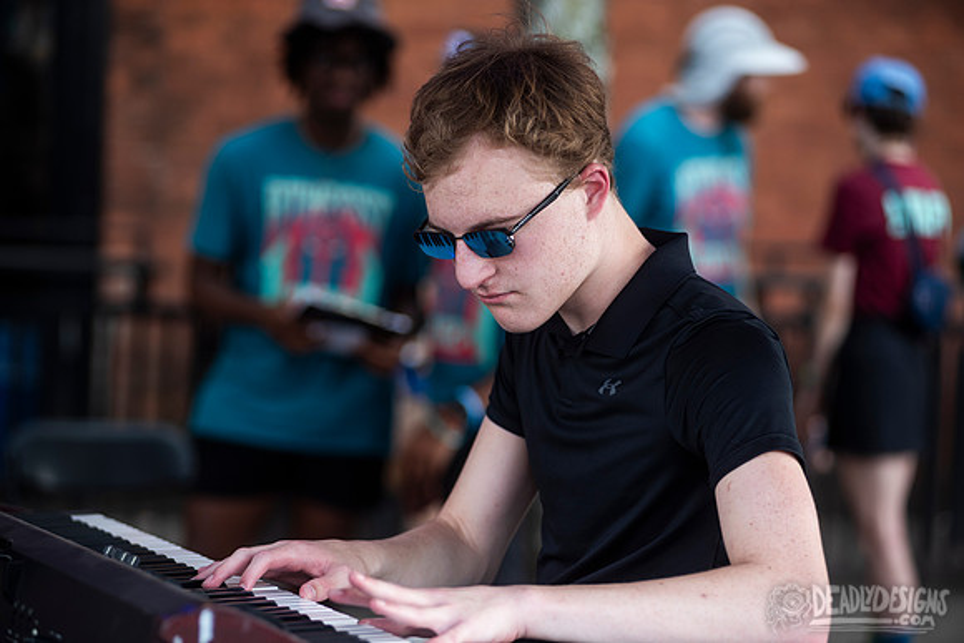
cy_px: 322
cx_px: 482
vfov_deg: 11.8
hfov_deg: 17.6
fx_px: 3107
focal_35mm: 116
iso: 200
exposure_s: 1/160
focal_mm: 116
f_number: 4
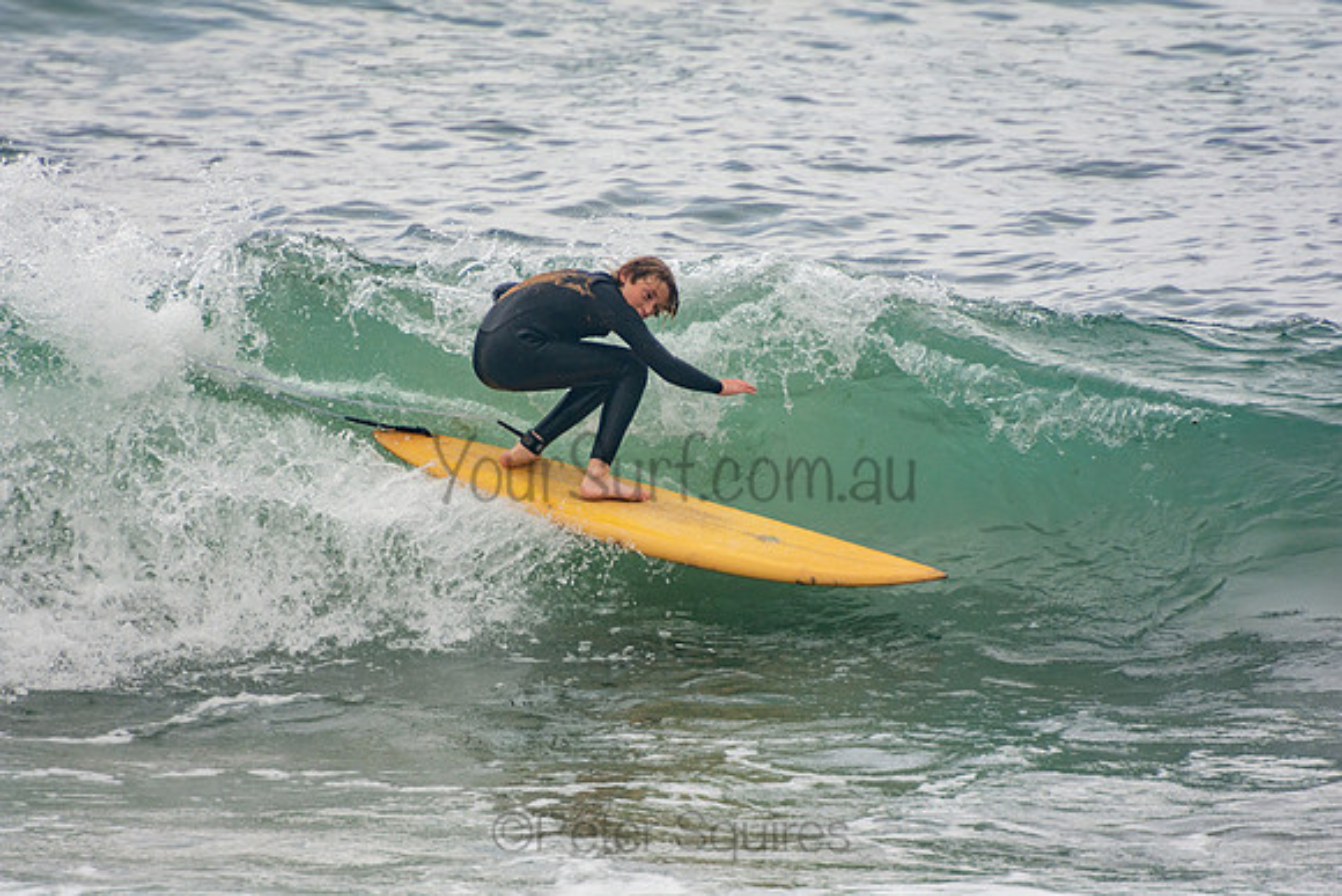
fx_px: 22371
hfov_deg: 3.4
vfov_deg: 2.3
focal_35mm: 600
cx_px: 671
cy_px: 448
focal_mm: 400
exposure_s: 1/1250
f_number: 5.6
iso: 280
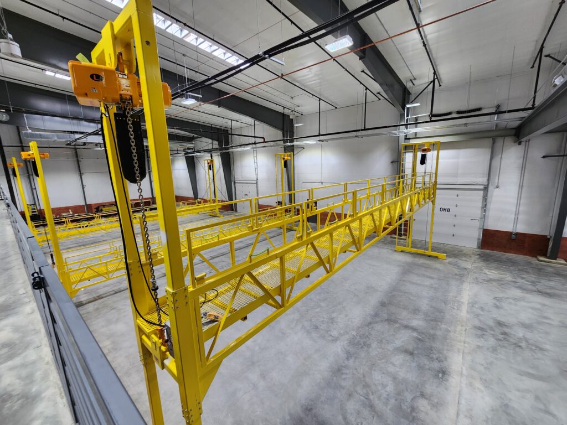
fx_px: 213
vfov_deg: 89.9
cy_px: 212
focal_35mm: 13
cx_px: 284
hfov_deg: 106.2
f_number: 2.2
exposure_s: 1/60
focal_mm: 2.2
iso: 250
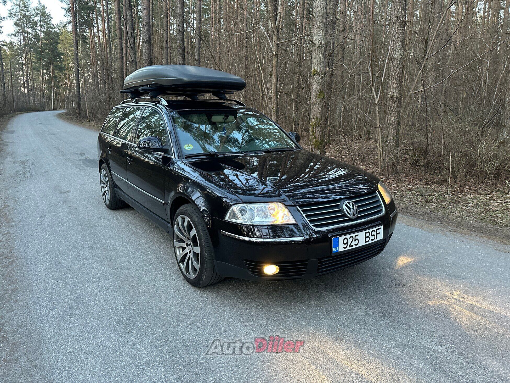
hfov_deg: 71.6
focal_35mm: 24
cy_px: 192
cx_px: 255
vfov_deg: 56.8
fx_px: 354
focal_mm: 6.86
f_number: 1.78
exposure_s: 1/60
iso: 500
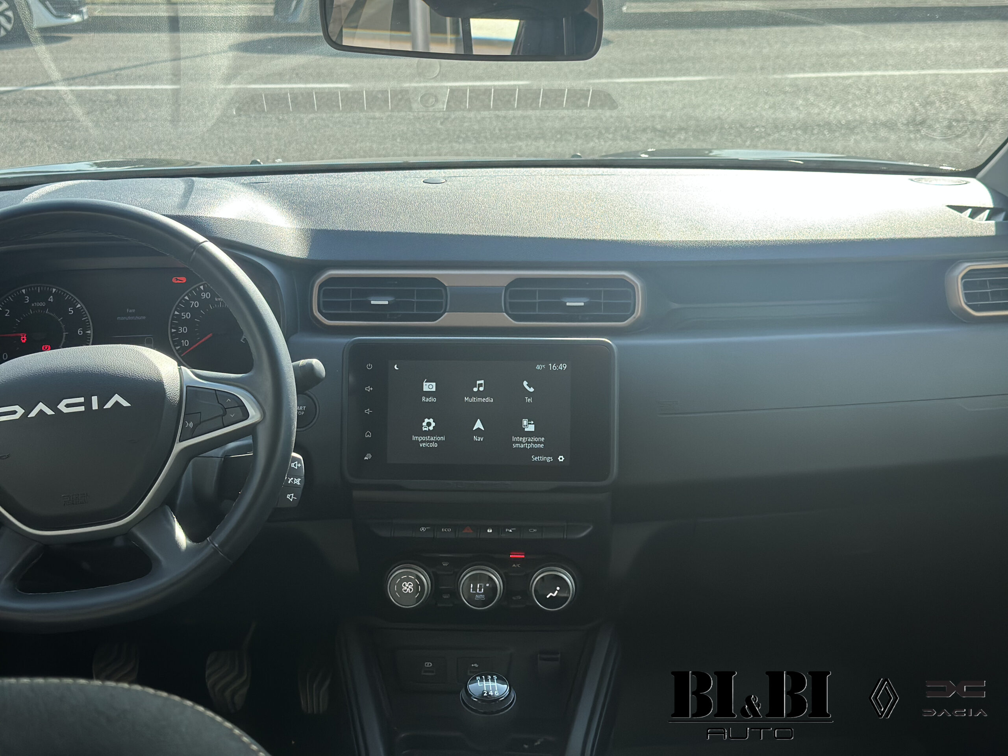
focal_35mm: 48
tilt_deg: -19.0
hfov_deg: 39.7
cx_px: 504
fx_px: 1398
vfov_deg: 30.3
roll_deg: +0.1
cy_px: 378
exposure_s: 1/1227
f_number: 1.78
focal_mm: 6.86
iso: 80
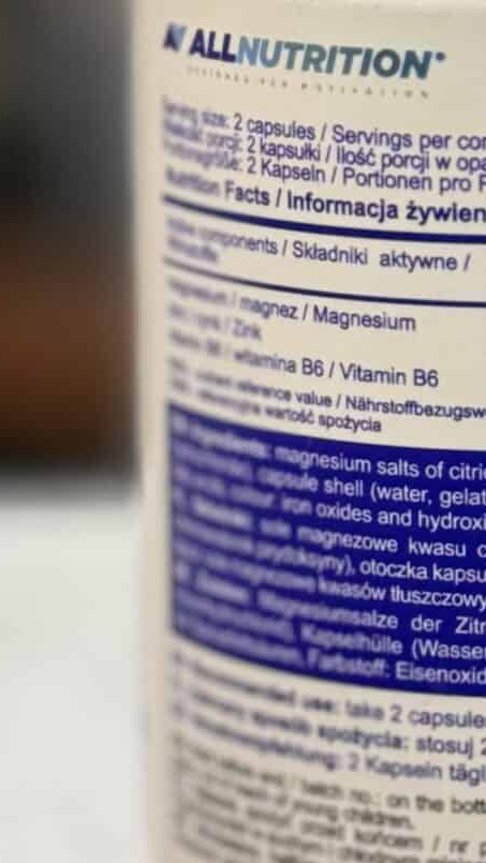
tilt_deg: -12.7
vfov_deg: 16.1
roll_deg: -1.2
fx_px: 3046
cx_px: 576
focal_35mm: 133
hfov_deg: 9.0
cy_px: 292
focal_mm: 6.86
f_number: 1.78
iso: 50
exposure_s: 1/100
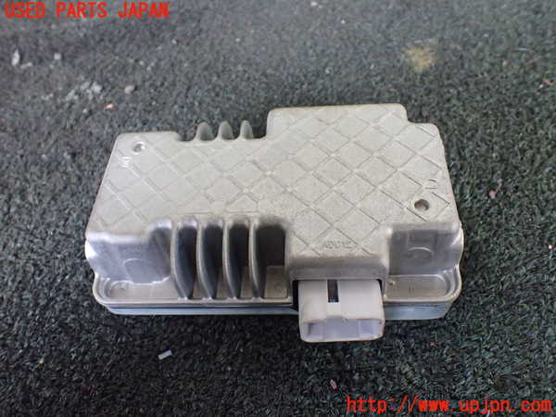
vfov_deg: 46.8
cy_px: 208
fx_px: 482
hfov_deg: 60.0
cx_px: 278
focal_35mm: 30
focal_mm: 5.4
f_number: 2.3
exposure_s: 1/125
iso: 640
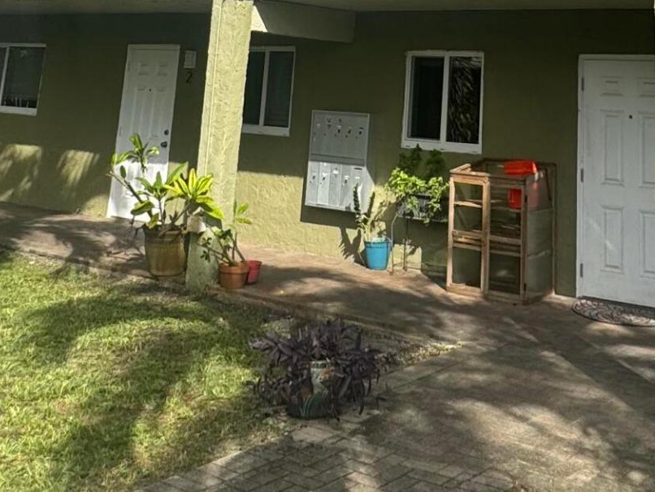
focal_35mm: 50
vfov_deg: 25.2
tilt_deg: +14.9
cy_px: -147
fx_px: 946
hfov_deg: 37.7
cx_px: 439
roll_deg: -3.4
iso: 50
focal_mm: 2.22
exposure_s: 1/1370
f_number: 2.2
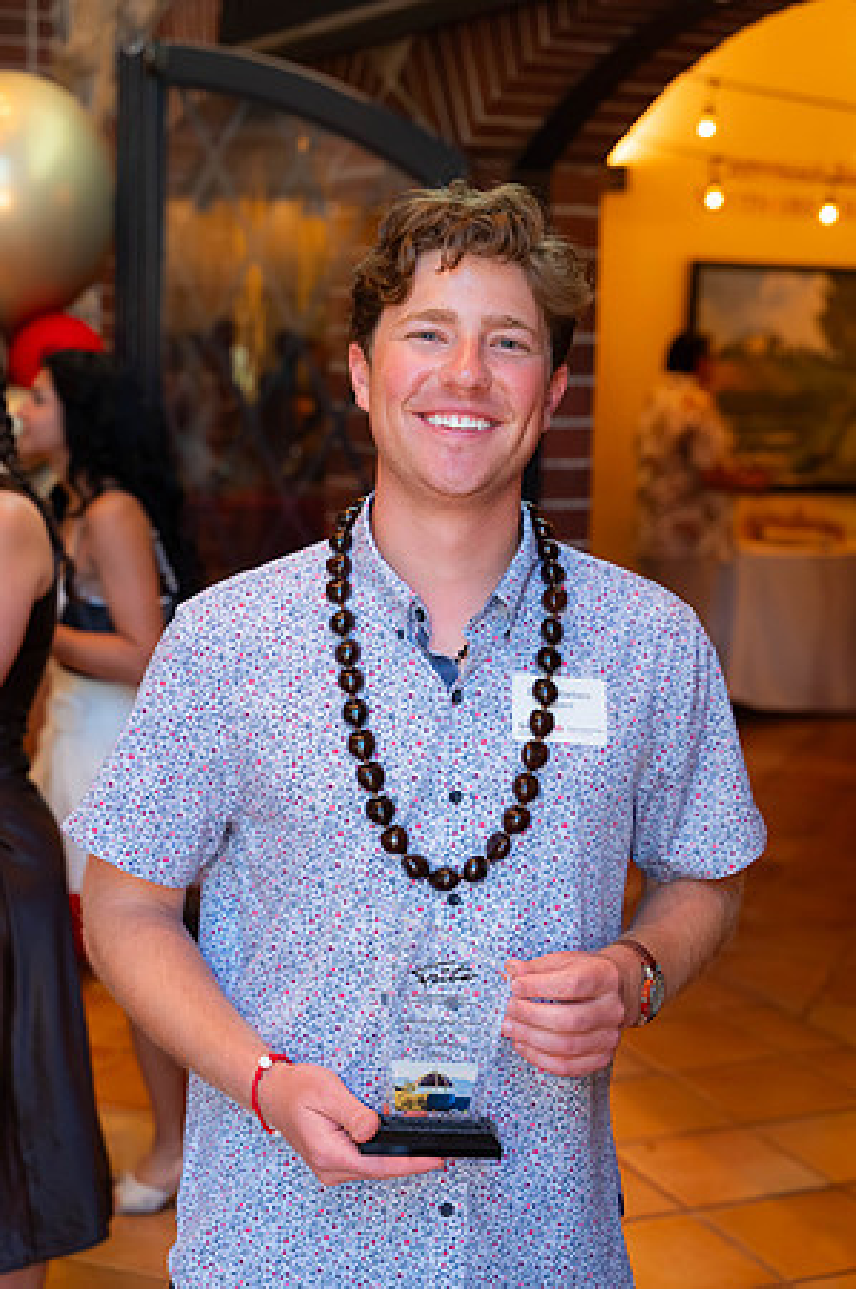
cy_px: 644
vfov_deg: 34.5
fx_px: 2073
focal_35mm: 58
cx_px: 428
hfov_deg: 23.3
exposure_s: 1/125
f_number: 4
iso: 2000
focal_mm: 58
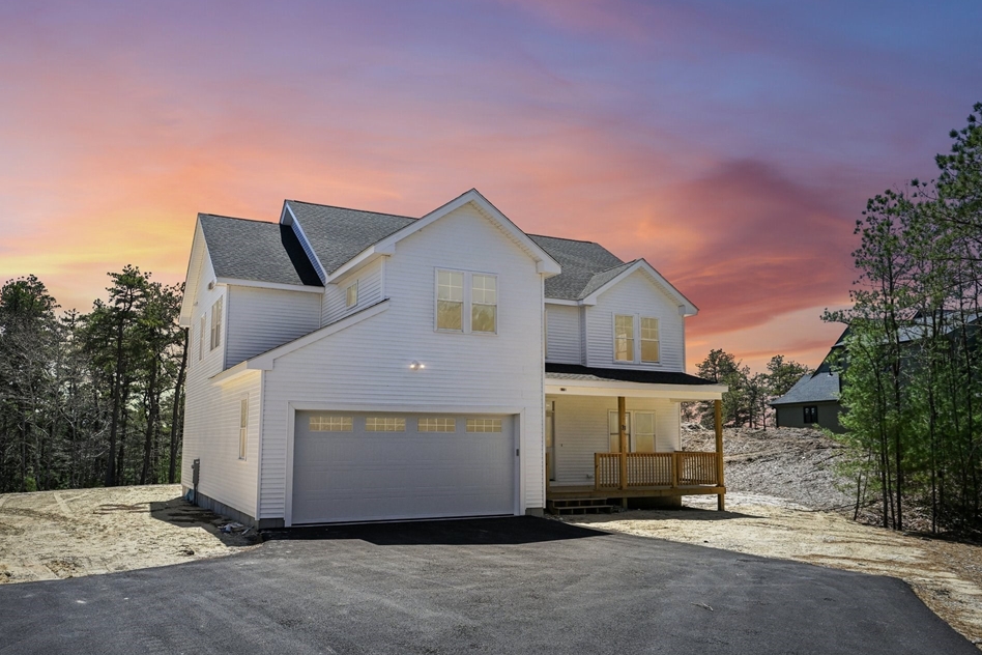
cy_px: 348
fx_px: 736
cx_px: 481
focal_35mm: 27
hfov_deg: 67.4
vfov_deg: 47.9
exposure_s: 1/1250
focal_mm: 25
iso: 400
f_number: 8
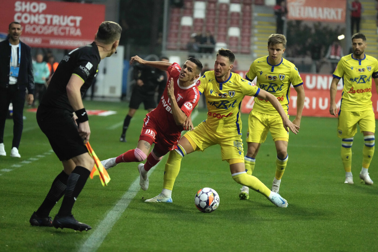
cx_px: 189
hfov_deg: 7.5
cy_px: 126
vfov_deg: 5.0
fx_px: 2866
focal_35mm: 273
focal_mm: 273
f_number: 5.6
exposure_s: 1/2000
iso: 6400
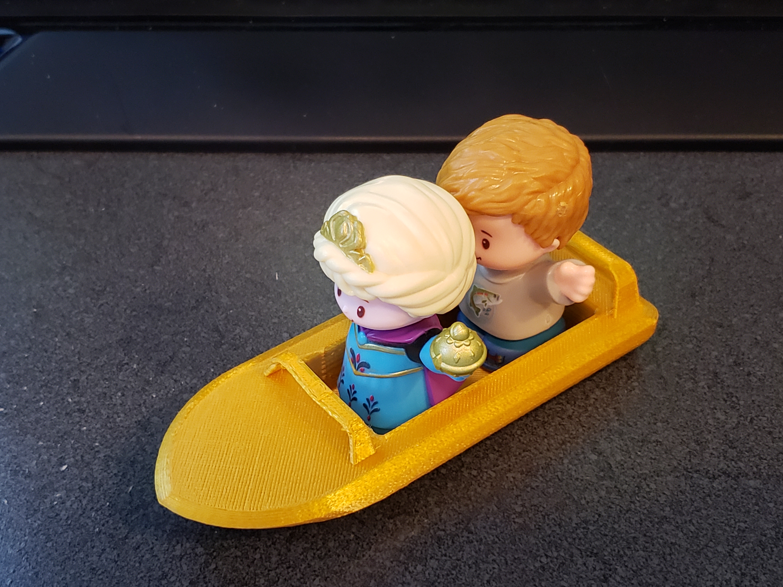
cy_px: 294
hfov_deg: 67.3
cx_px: 392
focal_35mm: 26
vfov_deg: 53.1
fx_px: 588
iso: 250
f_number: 1.5
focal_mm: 4.3
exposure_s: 1/30
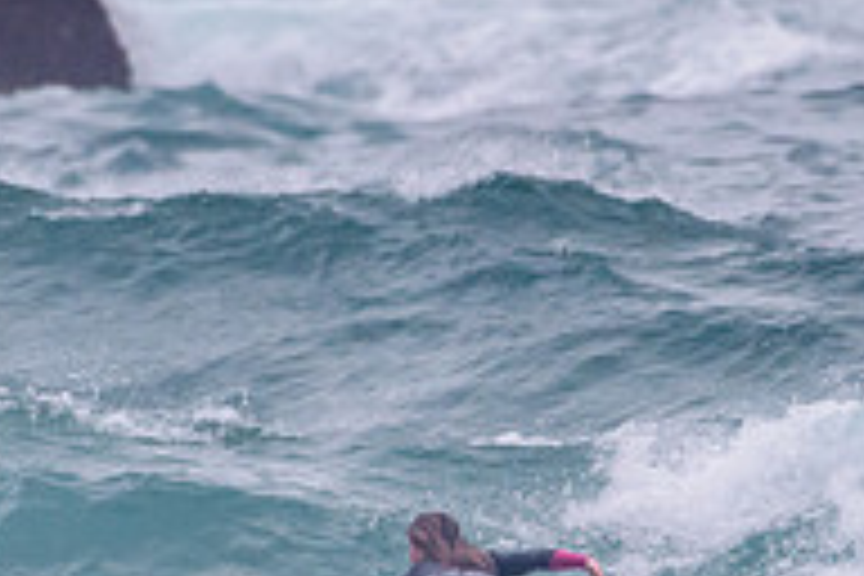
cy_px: 553
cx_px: 385
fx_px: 44541
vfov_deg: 0.7
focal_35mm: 1856
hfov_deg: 1.1
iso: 1400
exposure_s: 1/2000
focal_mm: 500
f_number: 5.6
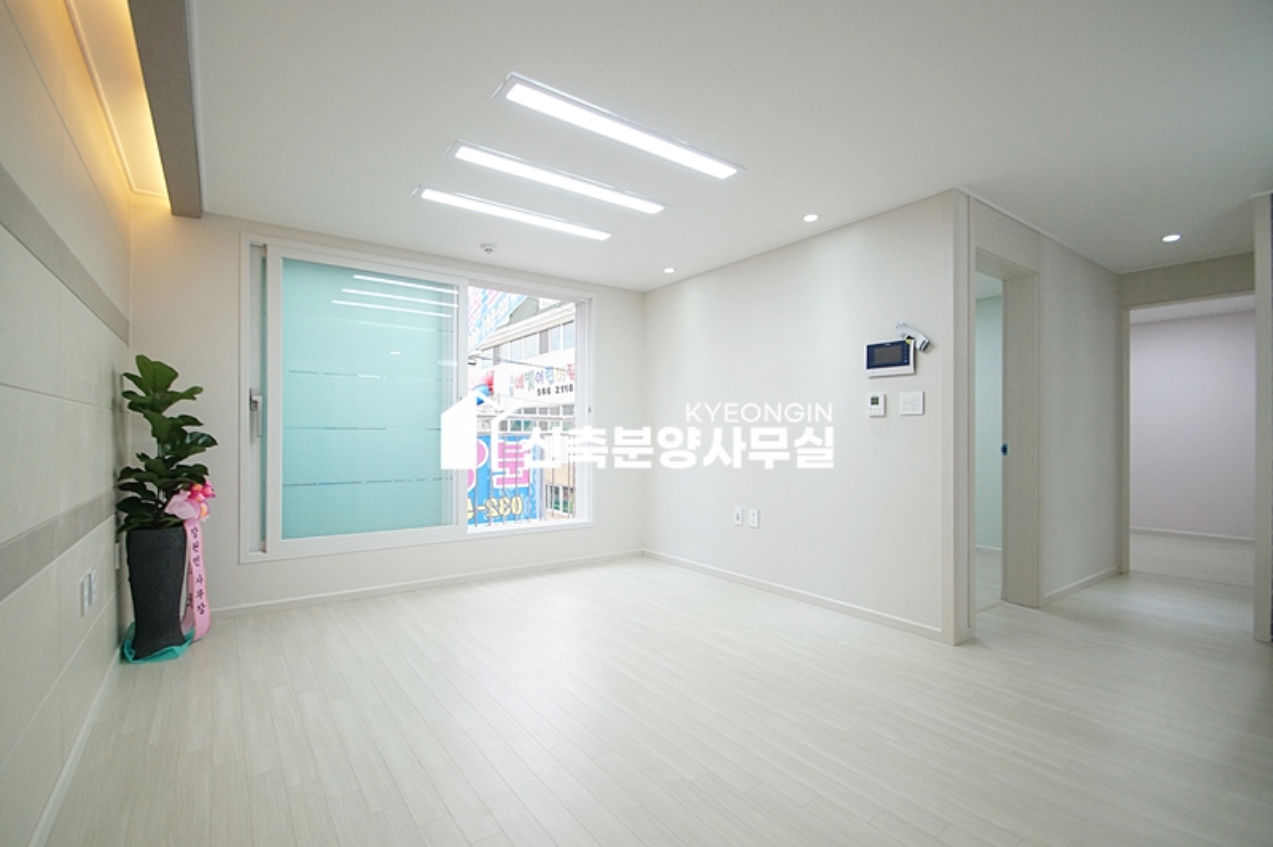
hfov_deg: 100.4
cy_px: 424
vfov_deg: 77.2
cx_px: 636
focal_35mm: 15
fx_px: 530
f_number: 4
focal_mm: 10
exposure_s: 1/200
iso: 800
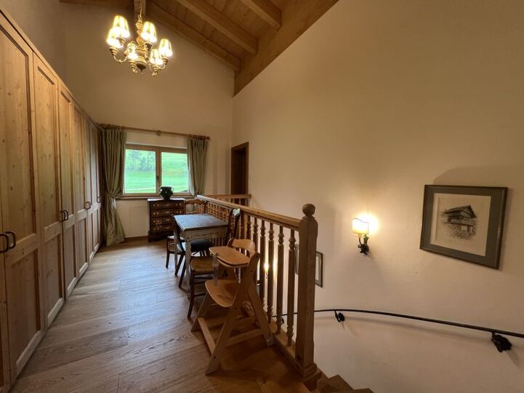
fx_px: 197
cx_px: 262
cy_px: 196
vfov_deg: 89.9
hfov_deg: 106.2
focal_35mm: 13
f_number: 1.8
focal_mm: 1.57
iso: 250
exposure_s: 1/50
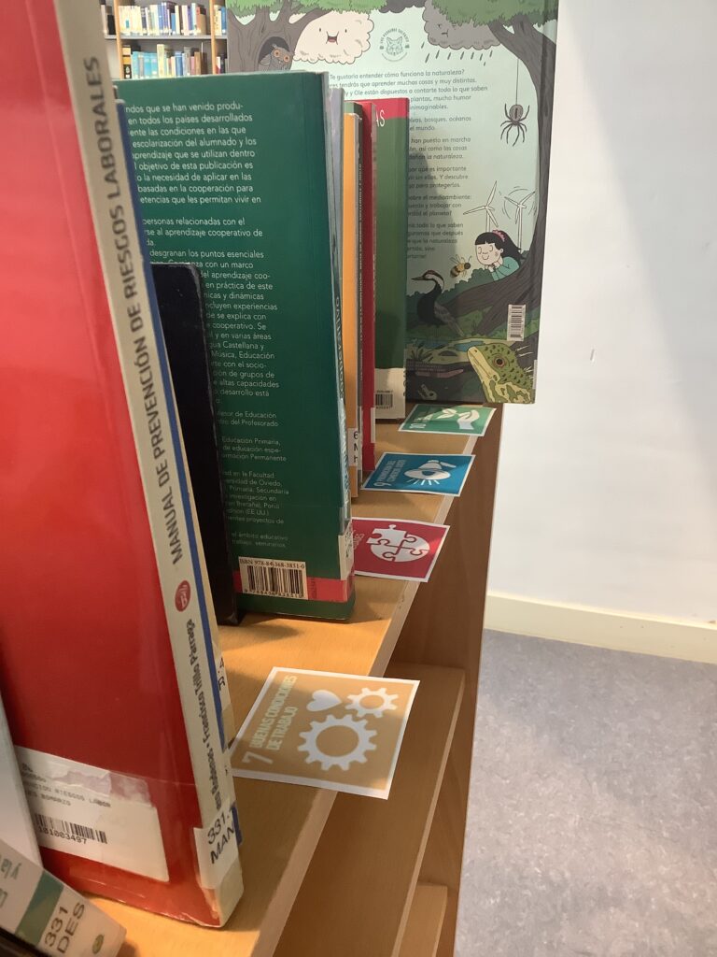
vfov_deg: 58.4
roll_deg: -0.2
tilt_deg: -24.4
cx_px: 358
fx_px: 856
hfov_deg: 45.4
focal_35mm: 31
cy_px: 478
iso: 160
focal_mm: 3.3
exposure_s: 1/50
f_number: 2.4
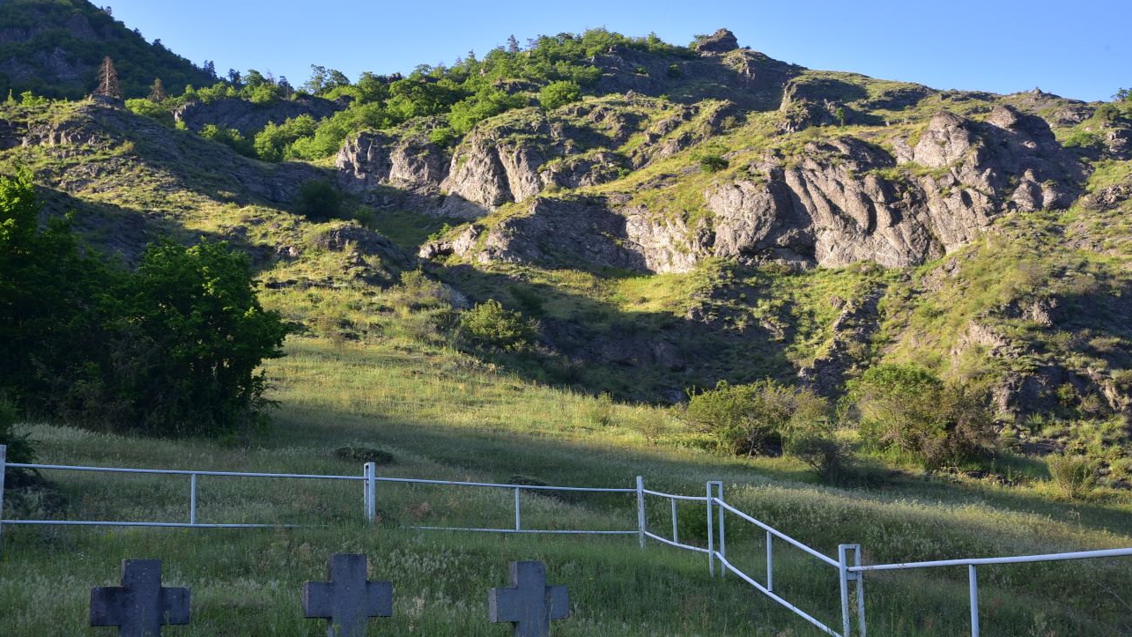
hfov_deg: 39.2
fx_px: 1591
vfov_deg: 22.6
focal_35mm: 53
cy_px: 356
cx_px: 569
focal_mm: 50
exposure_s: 1/125
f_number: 11
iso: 400
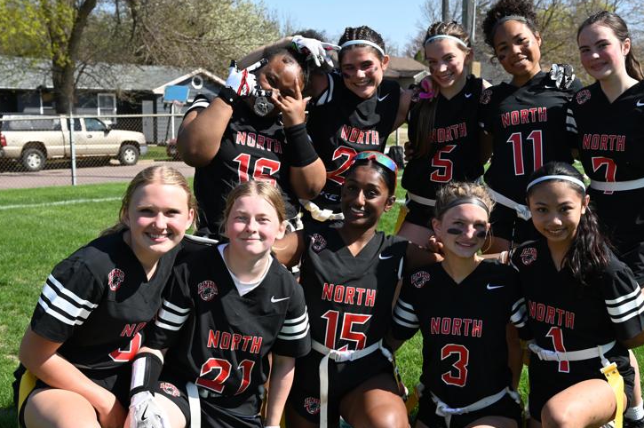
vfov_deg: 27.6
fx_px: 870
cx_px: 378
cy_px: 263
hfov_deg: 40.5
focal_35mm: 49
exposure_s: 1/320
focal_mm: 34.5
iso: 100
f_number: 6.3
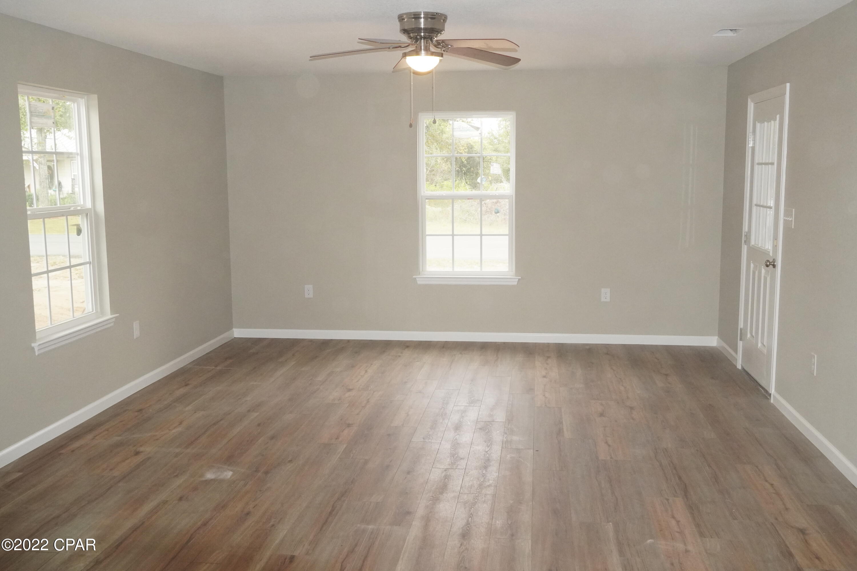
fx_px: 857
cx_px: 428
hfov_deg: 53.1
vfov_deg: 36.9
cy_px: 286
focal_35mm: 36
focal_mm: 24
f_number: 5.6
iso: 3200
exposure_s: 1/160
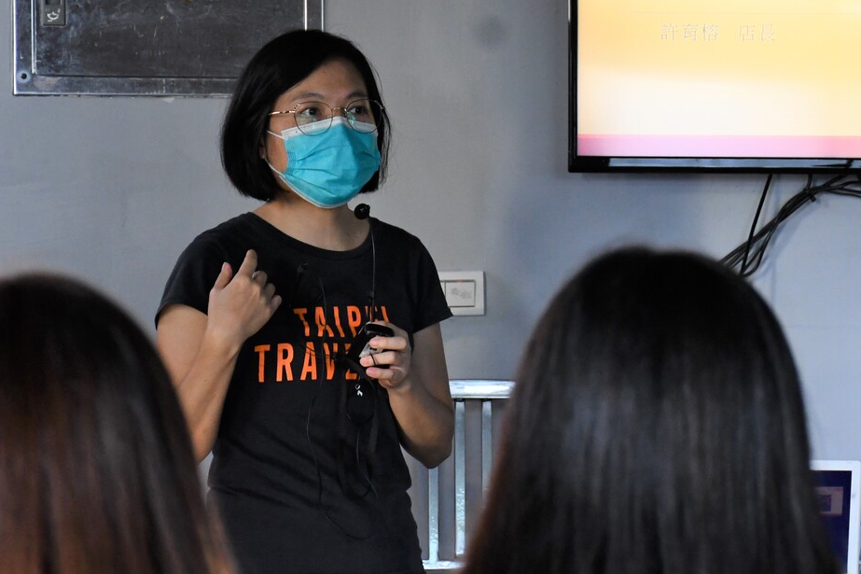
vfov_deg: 7.5
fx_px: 4352
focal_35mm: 182
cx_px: 665
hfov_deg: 11.3
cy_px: 185
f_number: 5
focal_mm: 75
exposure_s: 1/125
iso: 2000
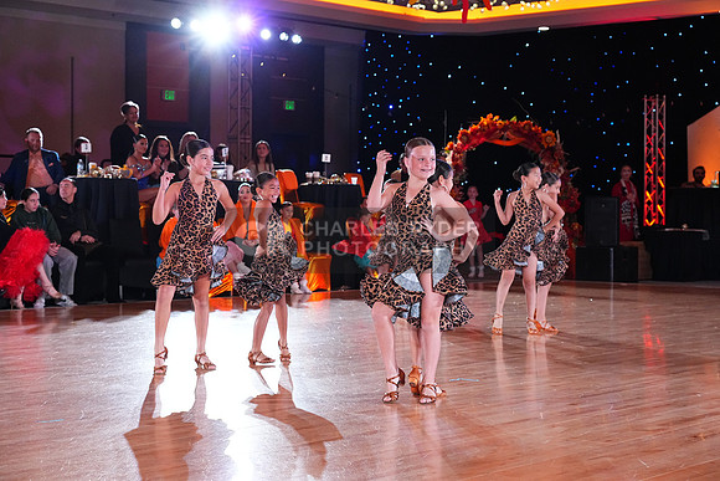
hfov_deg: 29.6
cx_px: 360
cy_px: 240
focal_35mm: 68
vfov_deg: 20.0
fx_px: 1360
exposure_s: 1/400
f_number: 5
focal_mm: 68
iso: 5000
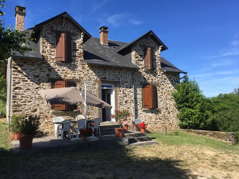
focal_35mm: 29
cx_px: 120
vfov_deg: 48.2
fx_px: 200
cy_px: 90
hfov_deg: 61.7
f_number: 2.2
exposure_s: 1/1099
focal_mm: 4.15
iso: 25
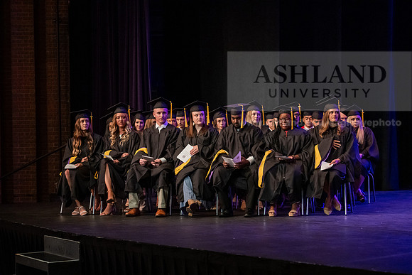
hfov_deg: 24.8
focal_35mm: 82
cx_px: 206
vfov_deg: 16.7
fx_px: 939
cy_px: 138
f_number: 3.2
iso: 4000
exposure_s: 1/200
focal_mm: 82
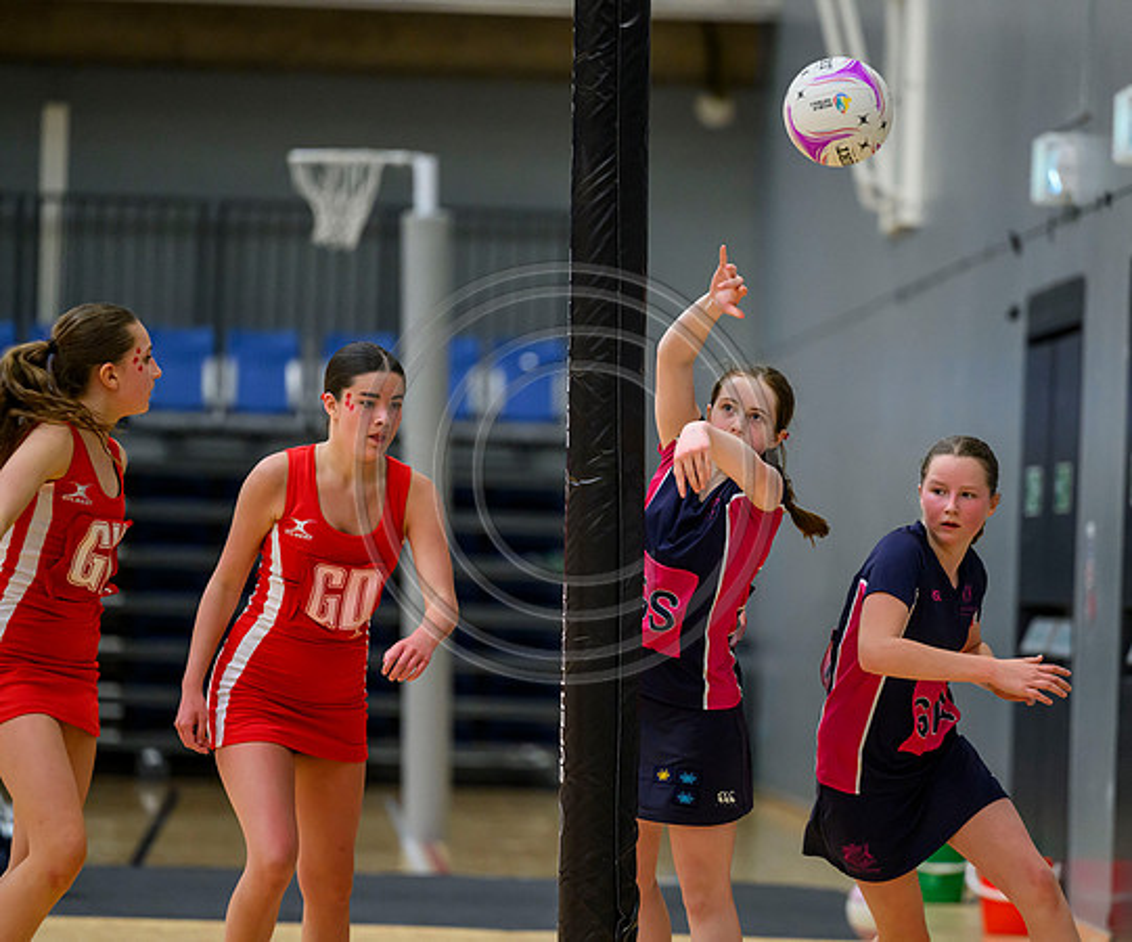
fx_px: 8073
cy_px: 468
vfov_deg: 6.7
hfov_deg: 8.0
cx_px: 711
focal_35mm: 237
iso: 5000
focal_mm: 200
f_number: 2.8
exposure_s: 1/800
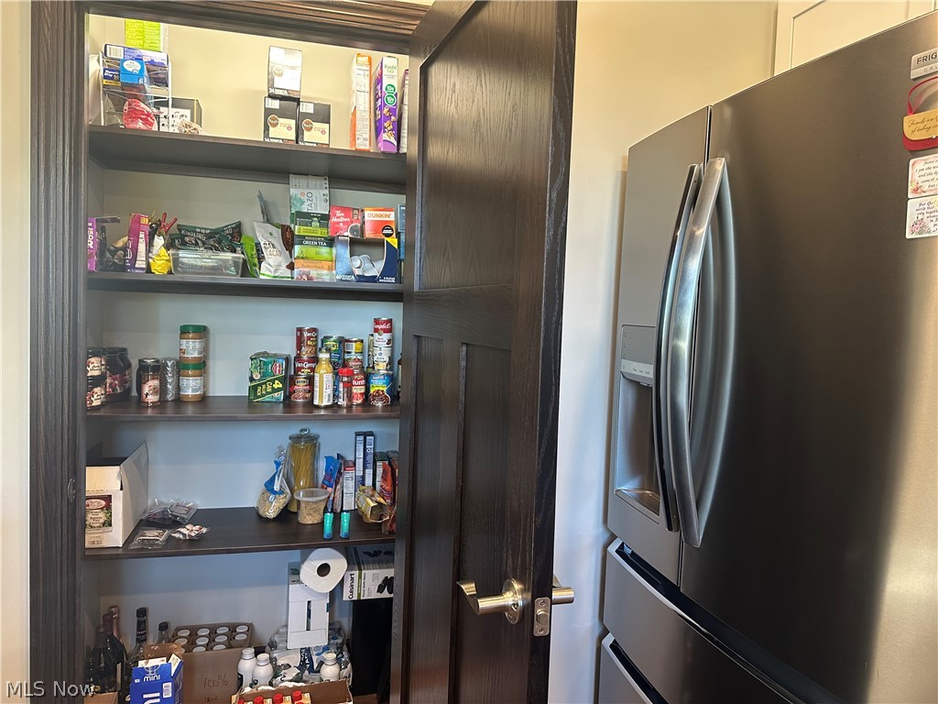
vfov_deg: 56.8
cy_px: 352
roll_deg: -1.7
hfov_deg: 71.6
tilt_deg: -1.6
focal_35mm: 24
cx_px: 469
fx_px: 650
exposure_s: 1/60
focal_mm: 6.86
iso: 250
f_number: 1.78
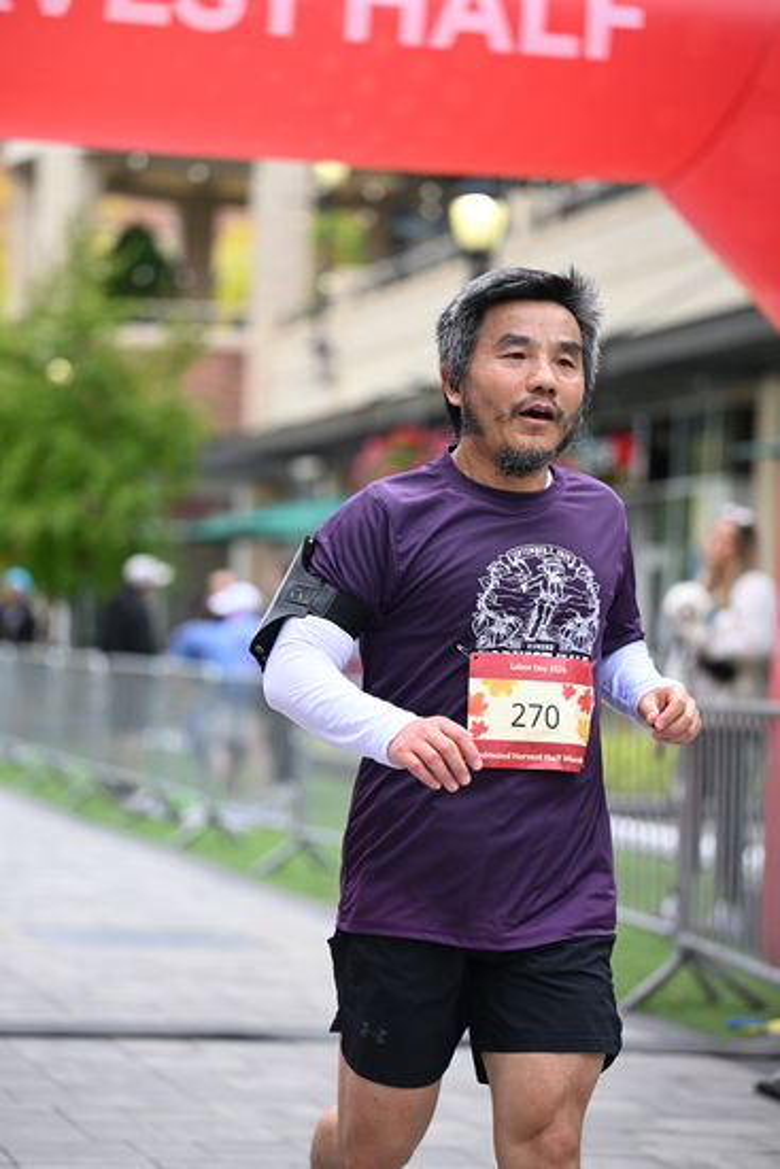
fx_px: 3345
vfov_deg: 19.8
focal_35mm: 103
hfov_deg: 13.3
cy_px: 584
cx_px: 390
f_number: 2.8
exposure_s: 1/2000
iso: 640
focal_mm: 103
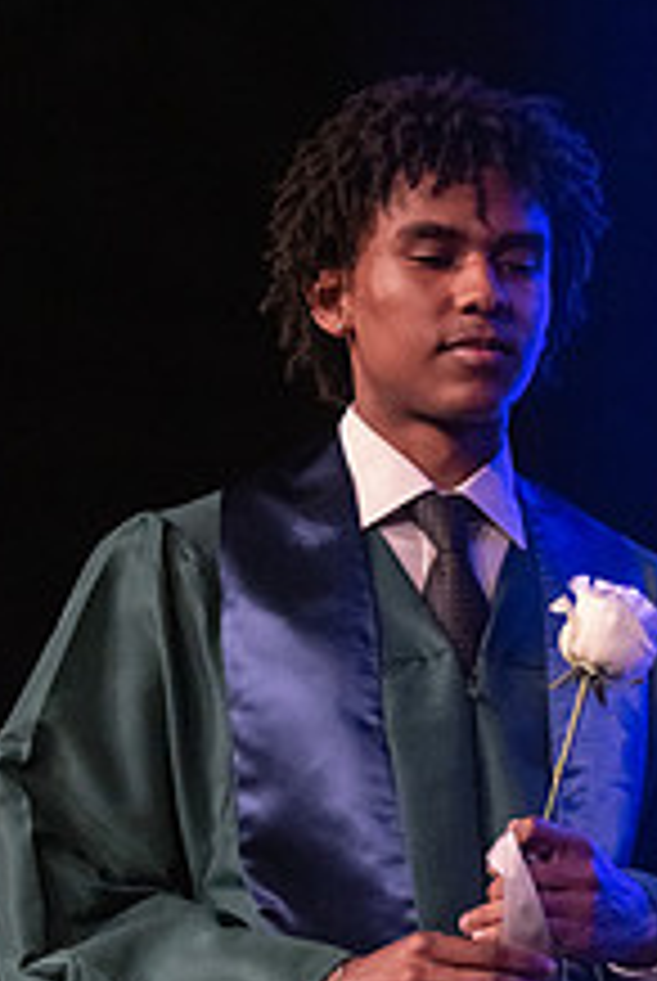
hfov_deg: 8.0
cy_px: 436
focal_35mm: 171
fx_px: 4666
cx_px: 464
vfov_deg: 12.0
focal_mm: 83
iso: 16000
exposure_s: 1/1000
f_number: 2.8
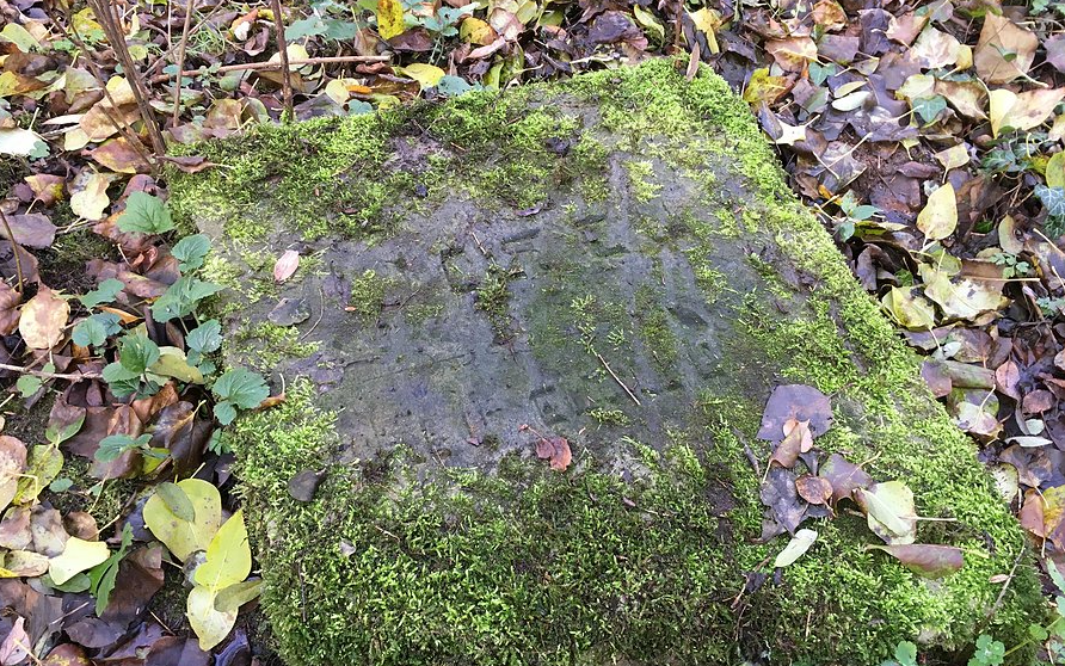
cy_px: 350
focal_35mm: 31
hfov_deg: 61.2
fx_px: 900
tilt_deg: -60.1
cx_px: 530
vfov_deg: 40.6
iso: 40
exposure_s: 1/33
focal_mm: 4.15
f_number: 2.2
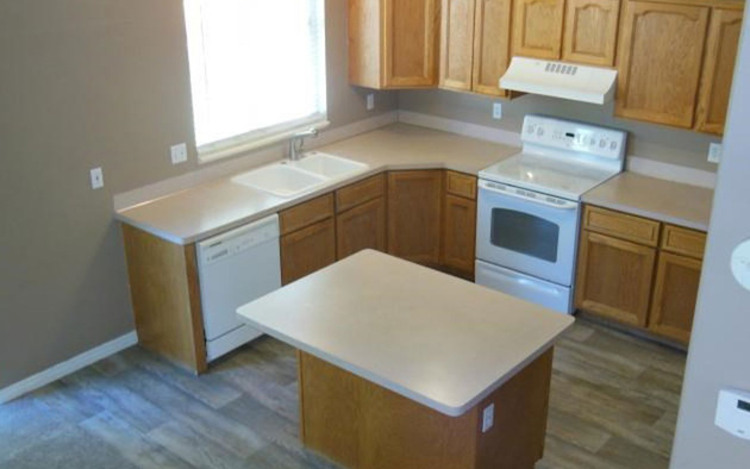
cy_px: 246
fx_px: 859
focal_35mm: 42
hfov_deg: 47.2
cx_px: 371
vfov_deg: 30.5
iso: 400
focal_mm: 6.9
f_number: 4.1
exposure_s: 1/30
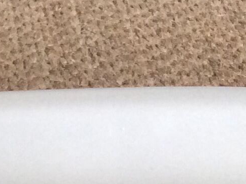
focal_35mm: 170
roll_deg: +2.7
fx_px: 1208
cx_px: 11
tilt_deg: -37.0
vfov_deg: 8.2
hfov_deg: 11.5
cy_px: 386
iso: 100
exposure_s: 1/25
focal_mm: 3.3
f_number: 2.4
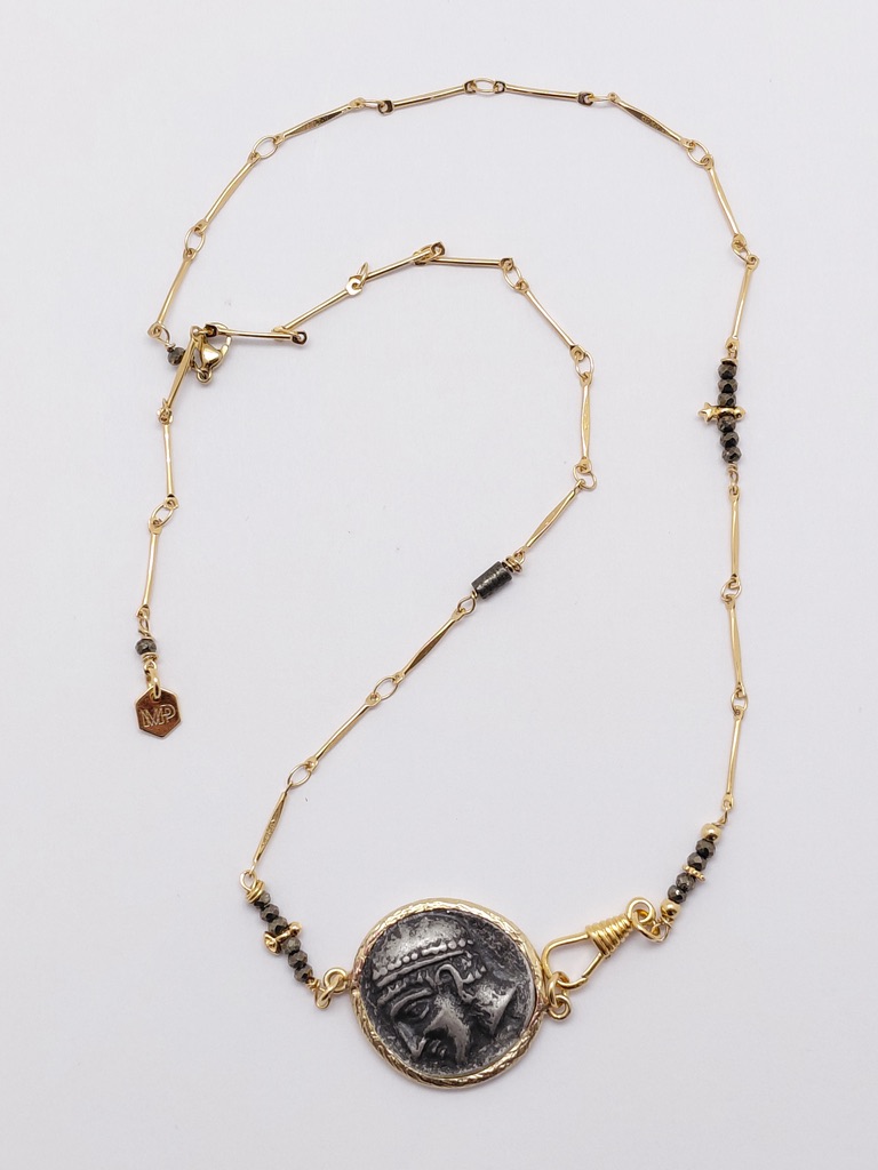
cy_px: 585
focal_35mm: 25
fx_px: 845
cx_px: 439
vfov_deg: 69.4
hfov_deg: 54.9
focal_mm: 4.69
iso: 40
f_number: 1.8
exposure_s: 1/100
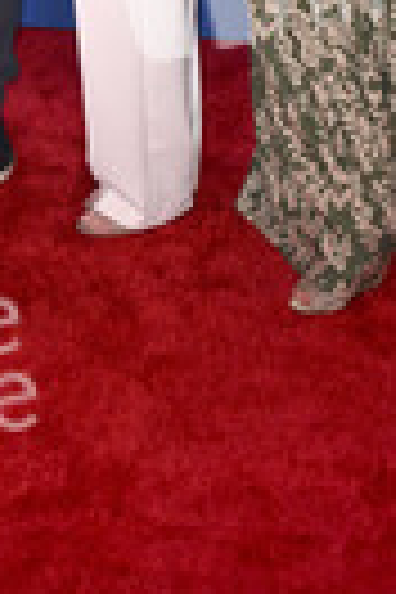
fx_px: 1749
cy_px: -270
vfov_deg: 17.5
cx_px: -63
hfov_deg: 12.6
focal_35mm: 106
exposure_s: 1/250
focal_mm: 35
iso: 1250
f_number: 6.3
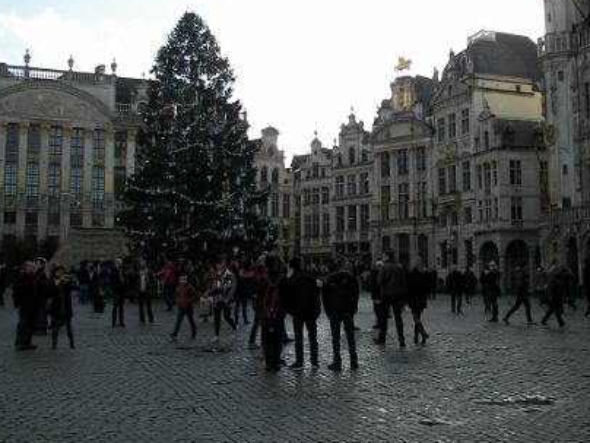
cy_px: 189
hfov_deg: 38.7
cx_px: 365
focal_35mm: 49
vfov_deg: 29.6
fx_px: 835
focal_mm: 6
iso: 50
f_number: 2.8
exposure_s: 1/500
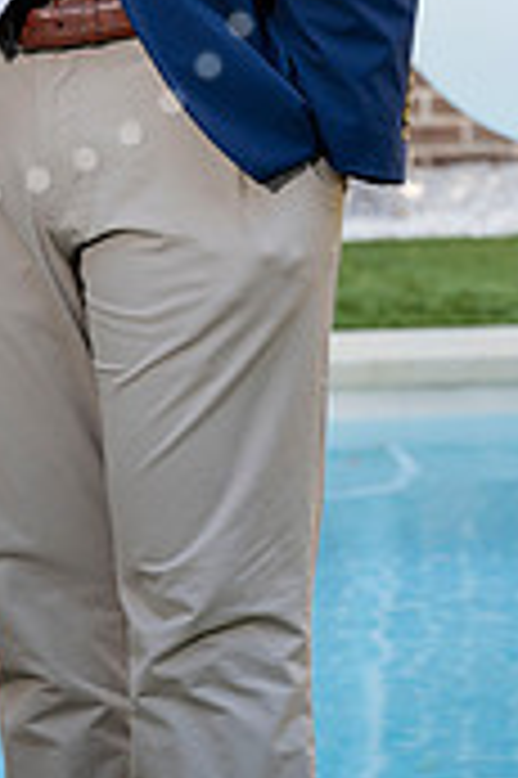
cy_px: -211
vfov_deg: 8.1
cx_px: -99
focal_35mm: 252
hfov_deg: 5.4
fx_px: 5449
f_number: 5.6
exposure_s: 1/200
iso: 400
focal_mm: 97
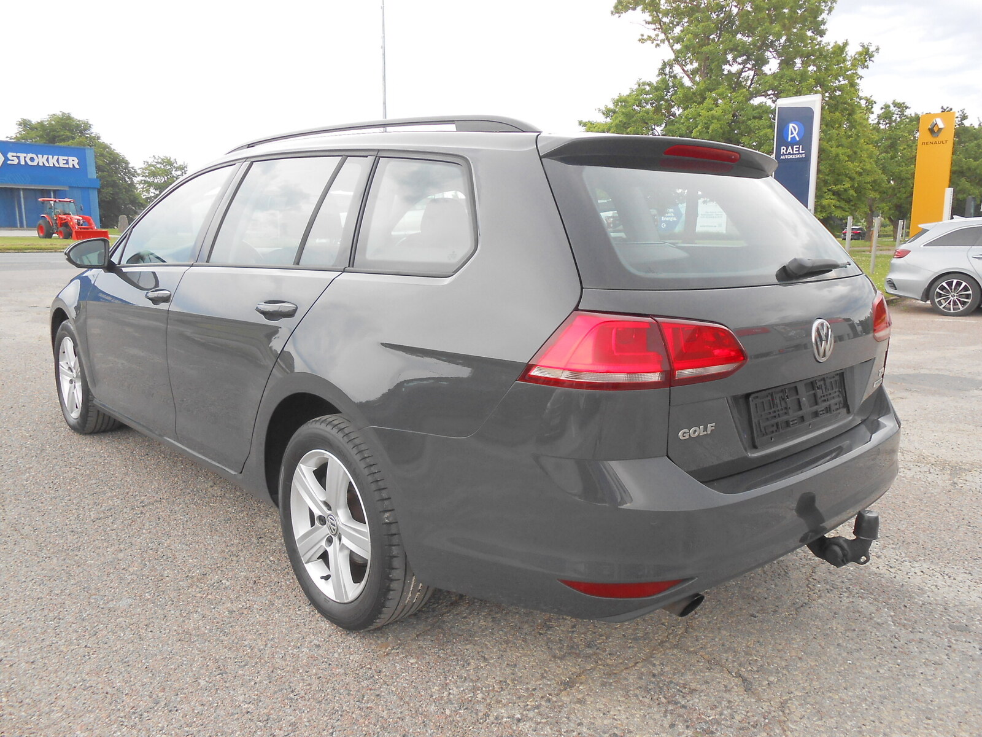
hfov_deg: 67.3
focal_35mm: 26
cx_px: 491
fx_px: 738
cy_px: 368
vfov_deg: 53.1
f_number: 3.5
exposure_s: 1/50
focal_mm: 4.6
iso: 80
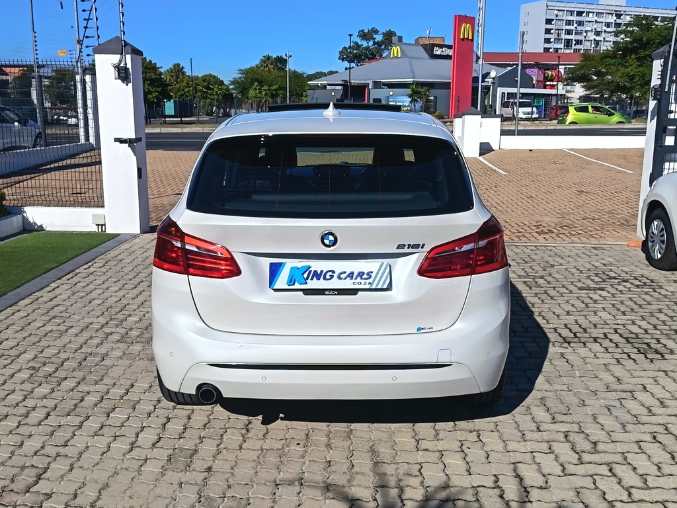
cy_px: 254
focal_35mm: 36
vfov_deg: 39.7
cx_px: 338
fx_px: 704
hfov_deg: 51.4
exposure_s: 1/1376
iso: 100
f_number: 1.75
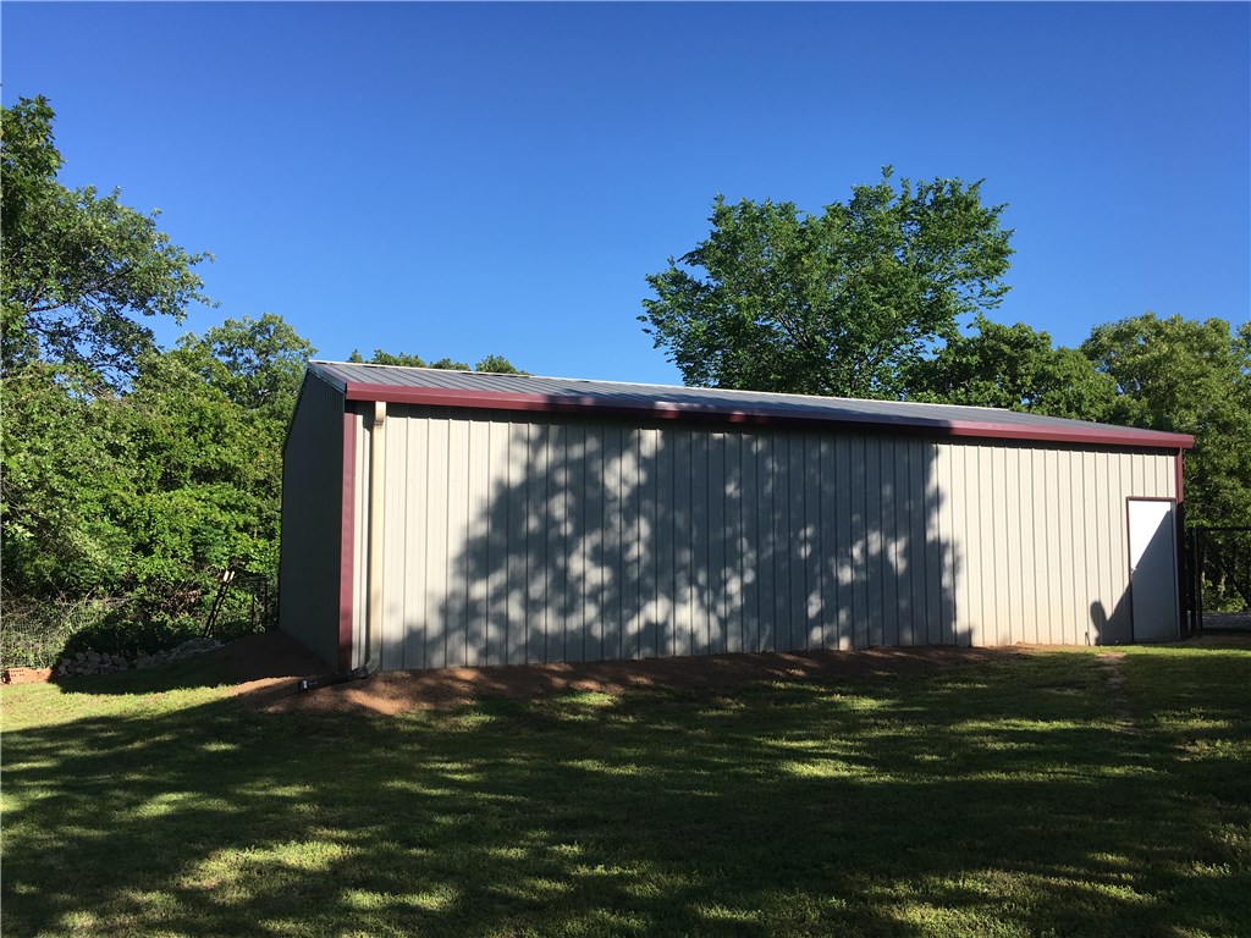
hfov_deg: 61.7
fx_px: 1048
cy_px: 469
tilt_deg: +4.5
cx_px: 626
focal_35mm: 29
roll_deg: -0.9
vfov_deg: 48.2
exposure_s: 1/1026
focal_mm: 4.15
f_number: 2.2
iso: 25
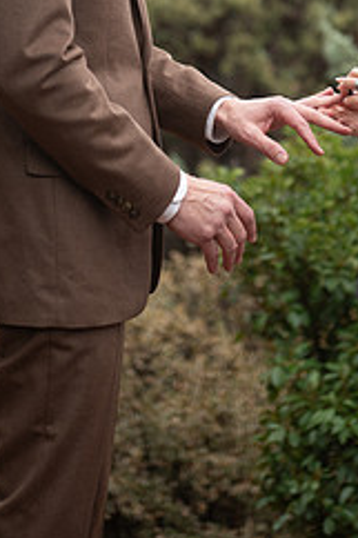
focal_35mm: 130
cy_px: 73
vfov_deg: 15.6
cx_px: 248
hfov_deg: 10.5
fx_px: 1942
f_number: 2.8
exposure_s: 1/2000
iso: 640
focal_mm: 70
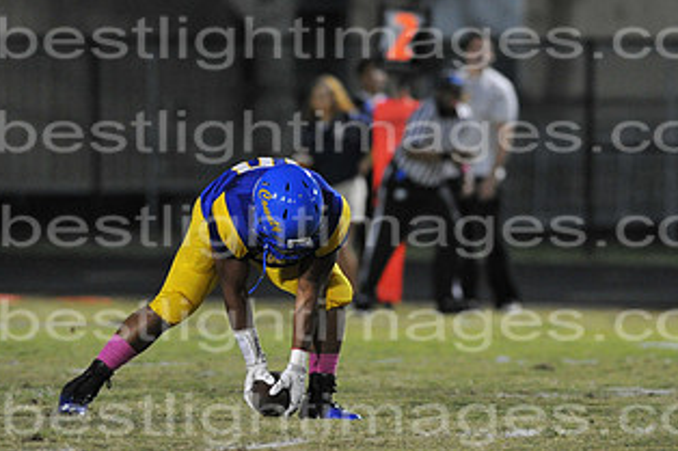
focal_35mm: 555
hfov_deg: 3.7
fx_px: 10447
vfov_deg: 2.5
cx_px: 285
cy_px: 278
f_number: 4
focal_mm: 300
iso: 5000
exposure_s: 1/500
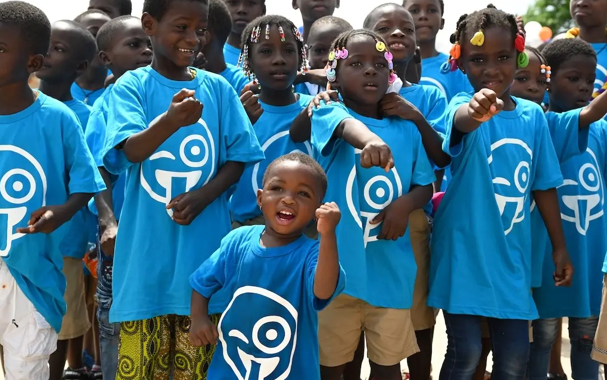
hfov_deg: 36.3
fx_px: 927
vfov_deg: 23.2
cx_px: 303
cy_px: 185
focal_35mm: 56
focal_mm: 54
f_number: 5
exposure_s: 1/640
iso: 220
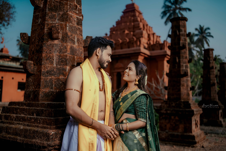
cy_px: 76
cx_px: 113
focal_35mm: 35
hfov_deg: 54.4
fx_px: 220
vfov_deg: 37.9
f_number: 2
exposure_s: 1/8000
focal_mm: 35
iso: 250
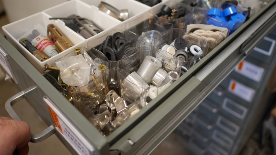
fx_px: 241
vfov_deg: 35.4
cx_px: 138
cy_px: 55
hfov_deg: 59.5
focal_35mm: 33
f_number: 1.7
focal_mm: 15
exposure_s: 1/80
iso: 200
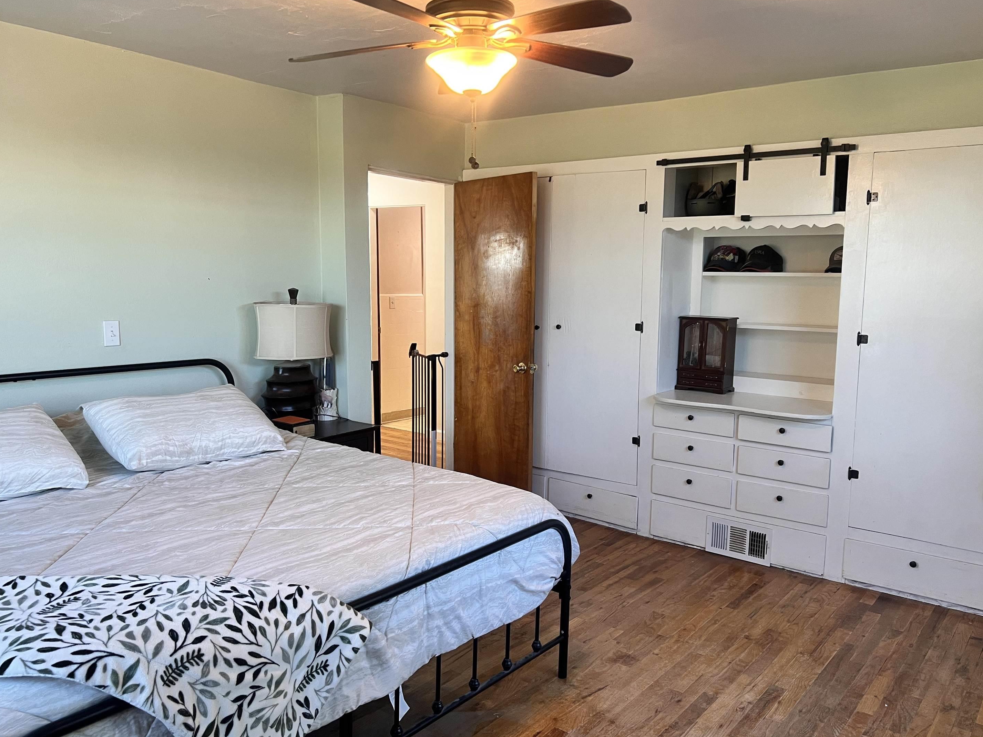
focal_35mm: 28
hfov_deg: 63.4
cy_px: 381
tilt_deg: -7.8
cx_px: 520
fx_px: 795
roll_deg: -0.7
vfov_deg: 49.7
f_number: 1.5
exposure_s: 1/60
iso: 80
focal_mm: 5.7
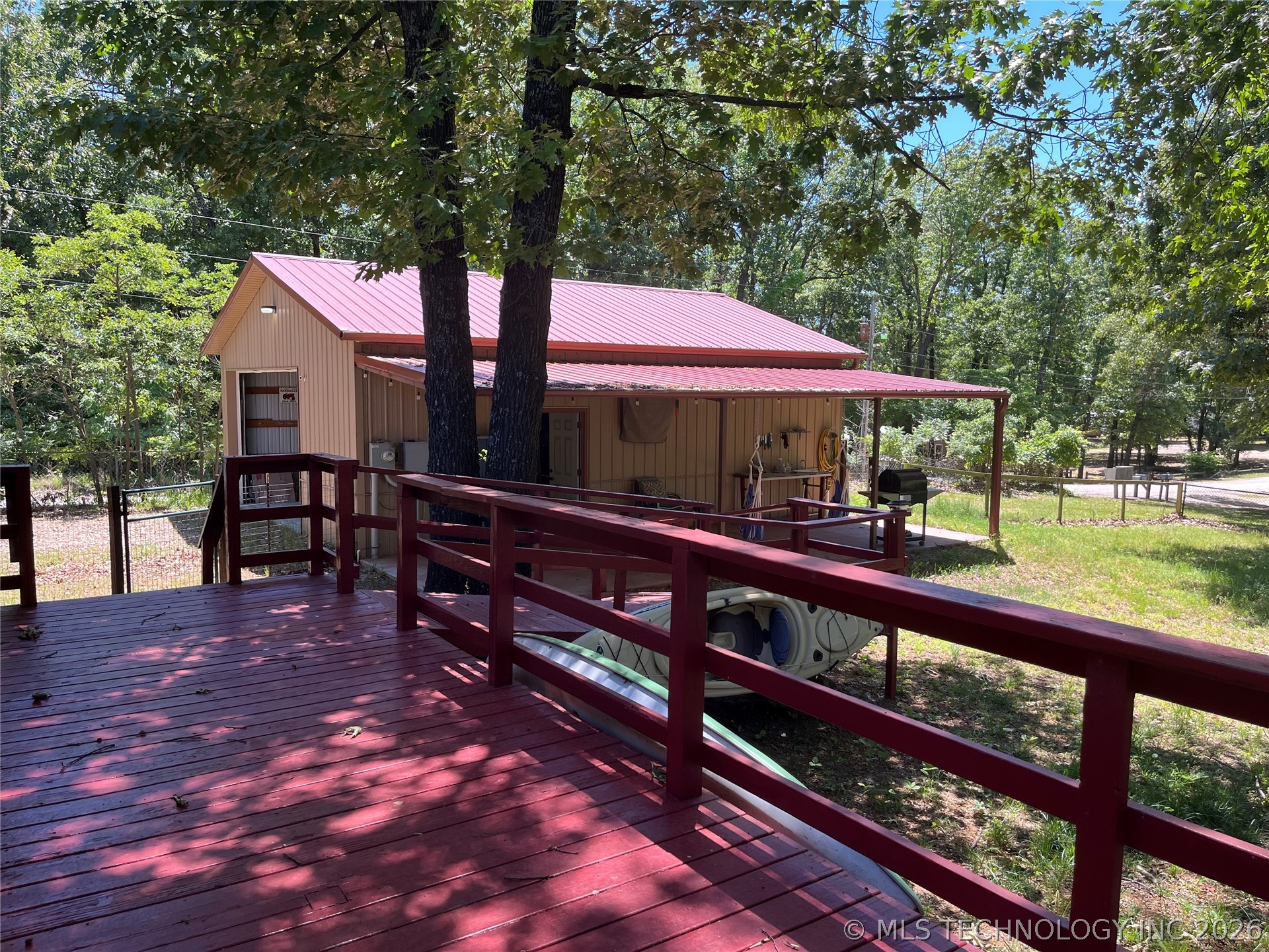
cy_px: 476
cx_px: 634
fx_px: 953
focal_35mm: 26
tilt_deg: -5.9
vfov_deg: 53.1
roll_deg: -0.2
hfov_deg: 67.3
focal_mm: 5.1
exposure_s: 1/432
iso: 50
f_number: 1.6
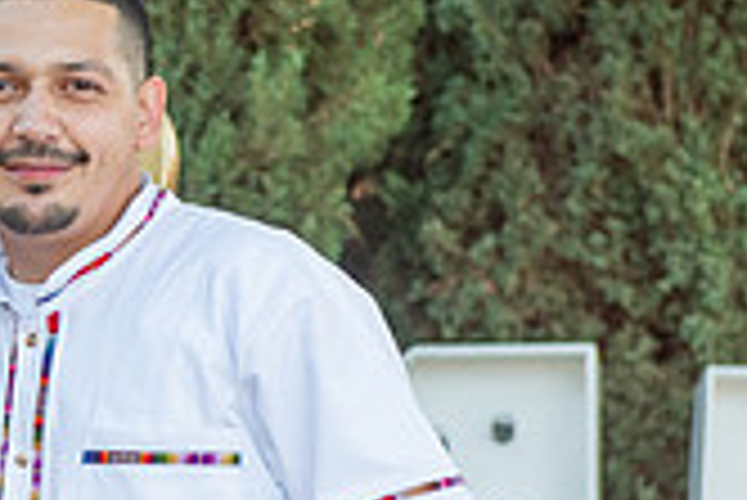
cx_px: -315
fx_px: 4486
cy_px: 561
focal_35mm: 216
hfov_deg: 9.3
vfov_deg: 6.3
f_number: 4.5
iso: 400
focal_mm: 62
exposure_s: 1/200
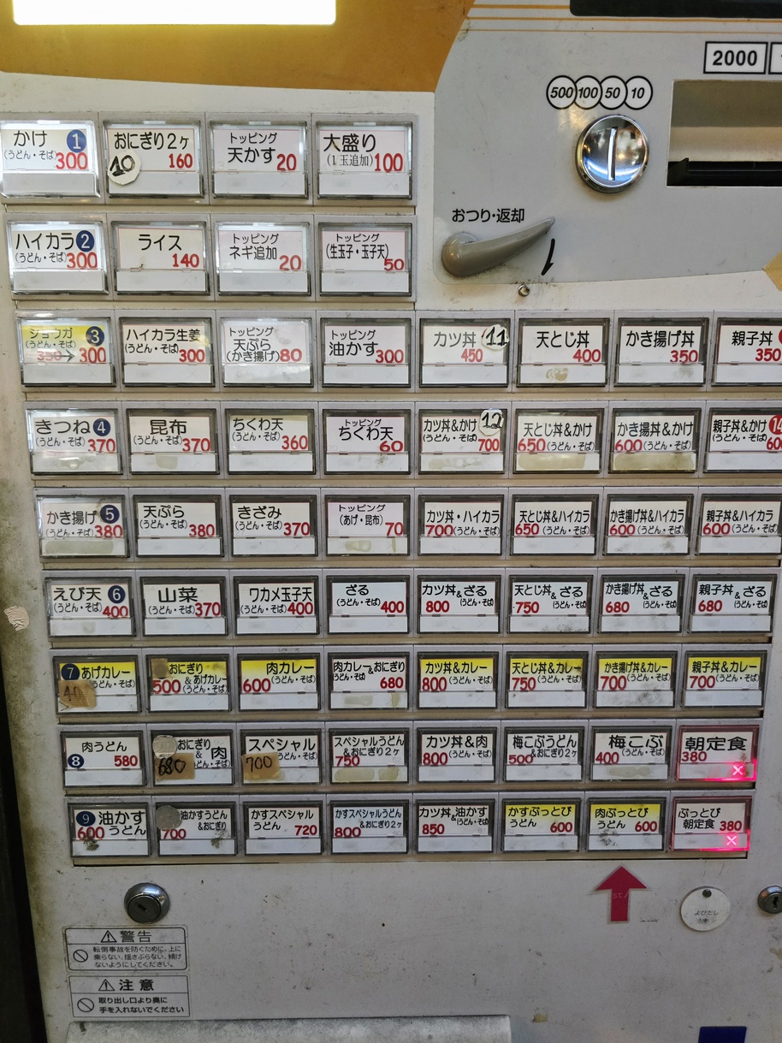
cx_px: 391
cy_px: 522
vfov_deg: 73.9
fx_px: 693
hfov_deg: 58.9
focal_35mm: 23
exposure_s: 1/60.2
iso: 1000
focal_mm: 6.3
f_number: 1.7
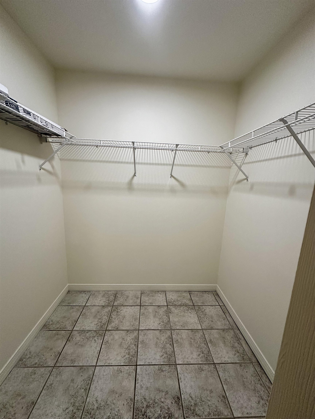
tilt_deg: -9.3
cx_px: 158
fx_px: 170
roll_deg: -2.1
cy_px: 210
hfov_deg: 85.7
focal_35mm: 14
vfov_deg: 102.1
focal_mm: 2.22
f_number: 2.2
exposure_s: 1/120
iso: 200
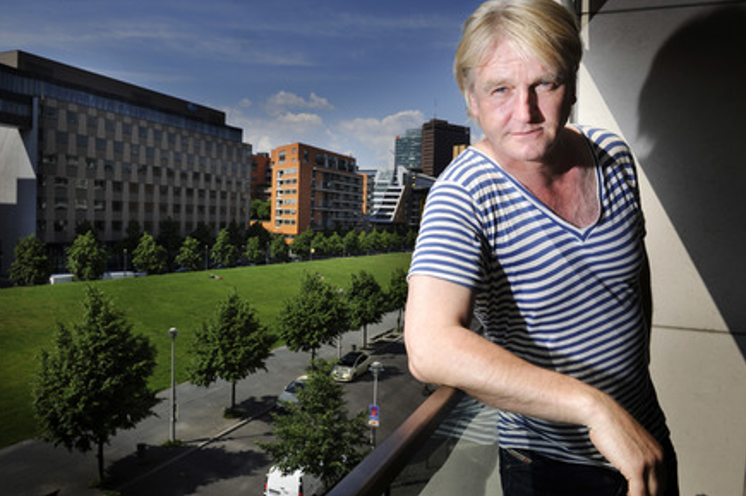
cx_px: 364
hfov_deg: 65.5
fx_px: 580
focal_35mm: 28
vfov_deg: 46.3
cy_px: 240
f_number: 14
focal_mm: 27
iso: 200
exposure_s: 1/200
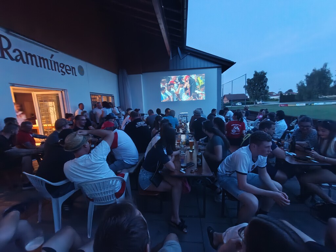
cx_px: 168
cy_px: 126
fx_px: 146
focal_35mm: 15
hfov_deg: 98.2
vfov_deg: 81.7
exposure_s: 1/12.5
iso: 800
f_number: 2.2
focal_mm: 1.65
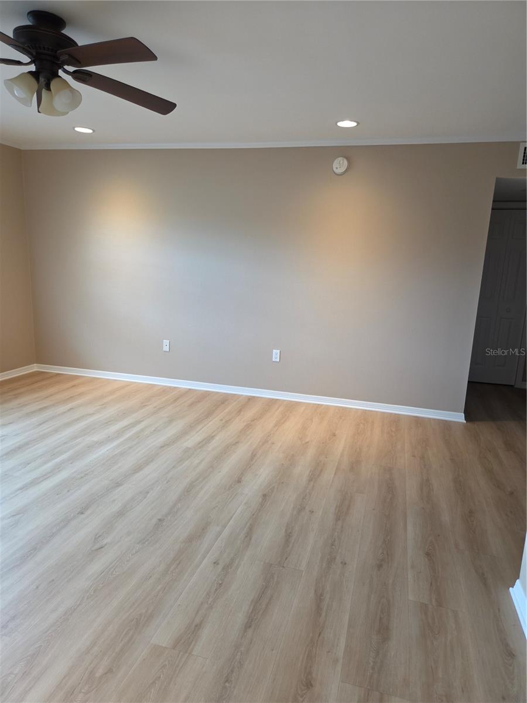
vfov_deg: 73.9
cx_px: 264
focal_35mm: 23
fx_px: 467
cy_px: 352
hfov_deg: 58.9
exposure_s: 1/120
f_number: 1.8
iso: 320
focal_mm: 5.4
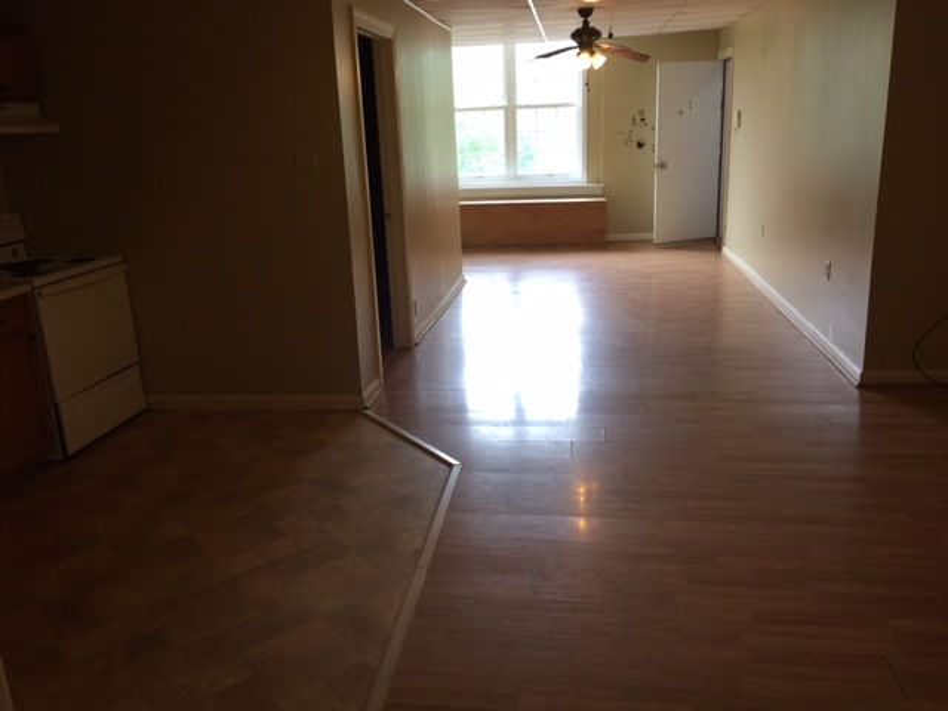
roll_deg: +3.1
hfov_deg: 61.7
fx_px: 794
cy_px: 356
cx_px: 474
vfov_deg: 48.2
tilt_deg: -16.9
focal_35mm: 29
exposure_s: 1/30
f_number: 2.2
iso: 32
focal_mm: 4.15
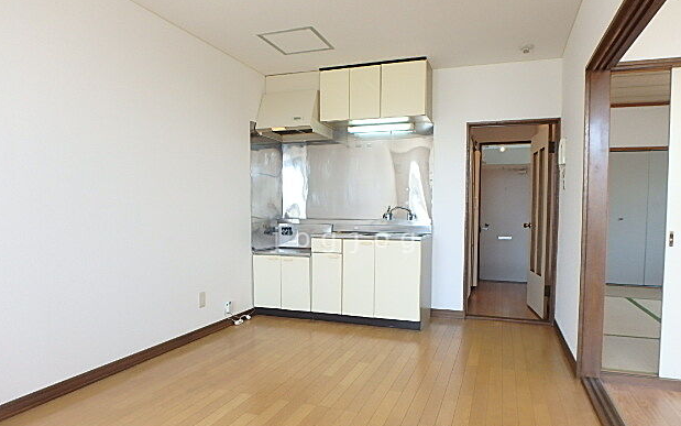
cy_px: 240
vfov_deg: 52.9
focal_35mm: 23
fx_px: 427
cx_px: 345
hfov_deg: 77.1
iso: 200
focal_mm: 3.7
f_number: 3.5
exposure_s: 1/50
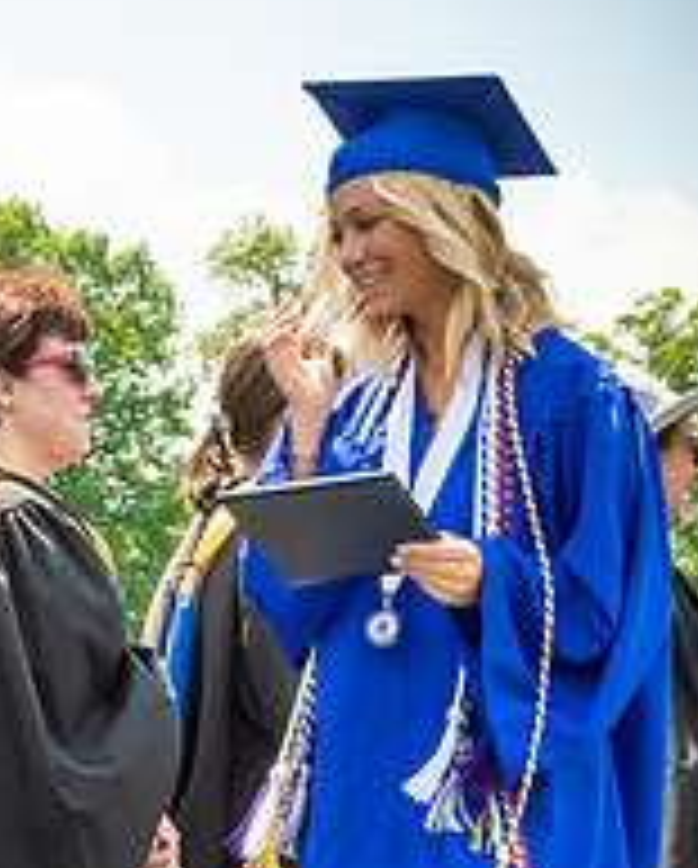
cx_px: 5
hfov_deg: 10.9
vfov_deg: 13.5
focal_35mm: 141
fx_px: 3632
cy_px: 779
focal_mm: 24
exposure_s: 1/800
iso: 200
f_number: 7.1
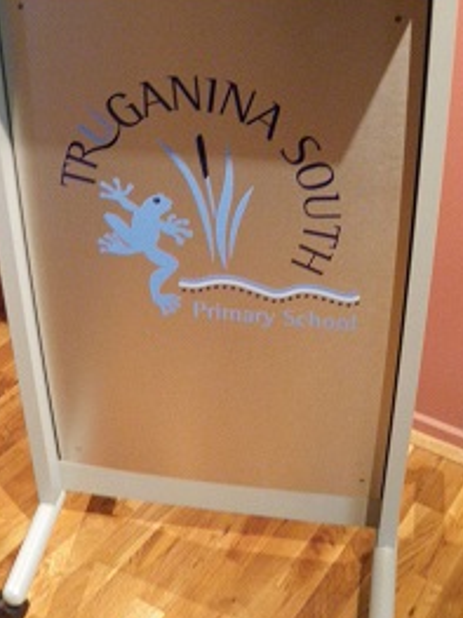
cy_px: 221
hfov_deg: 26.4
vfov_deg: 34.7
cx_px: 156
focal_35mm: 55
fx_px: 982
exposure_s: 1/5
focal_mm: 6.3
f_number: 3.5
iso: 800
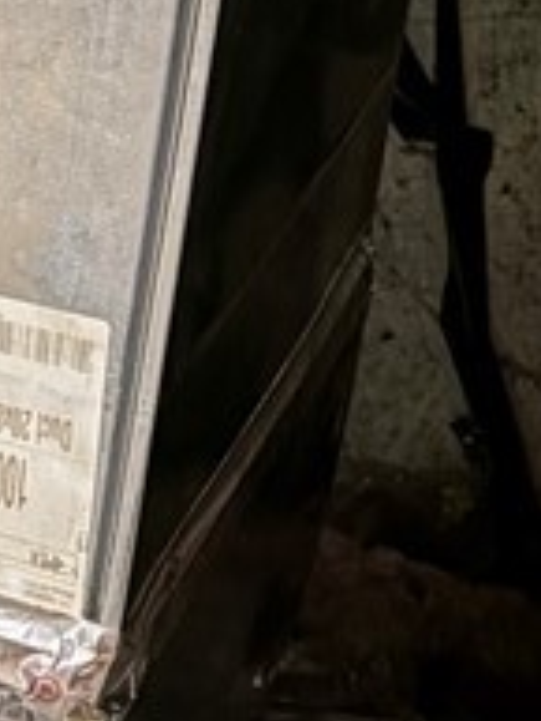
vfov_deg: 14.0
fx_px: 2872
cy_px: -86
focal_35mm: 138
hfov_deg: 9.5
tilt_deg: -18.8
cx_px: -765
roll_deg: -2.0
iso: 640
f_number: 1.6
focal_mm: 5.96
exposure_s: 1/9
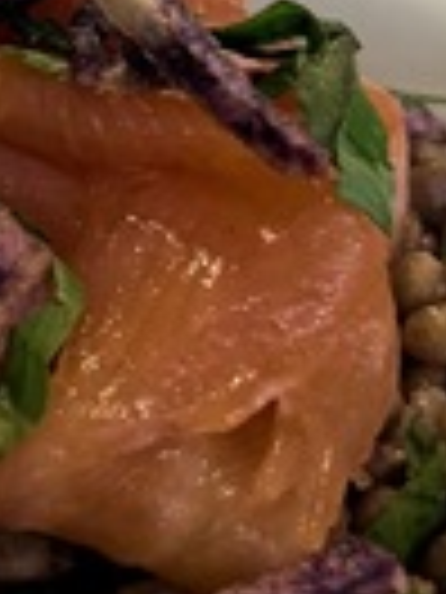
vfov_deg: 13.0
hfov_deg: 9.9
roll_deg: +2.6
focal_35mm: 146
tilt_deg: -19.6
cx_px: -189
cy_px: -220
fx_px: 2508
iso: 160
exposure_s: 1/50
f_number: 1.78
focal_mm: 6.76
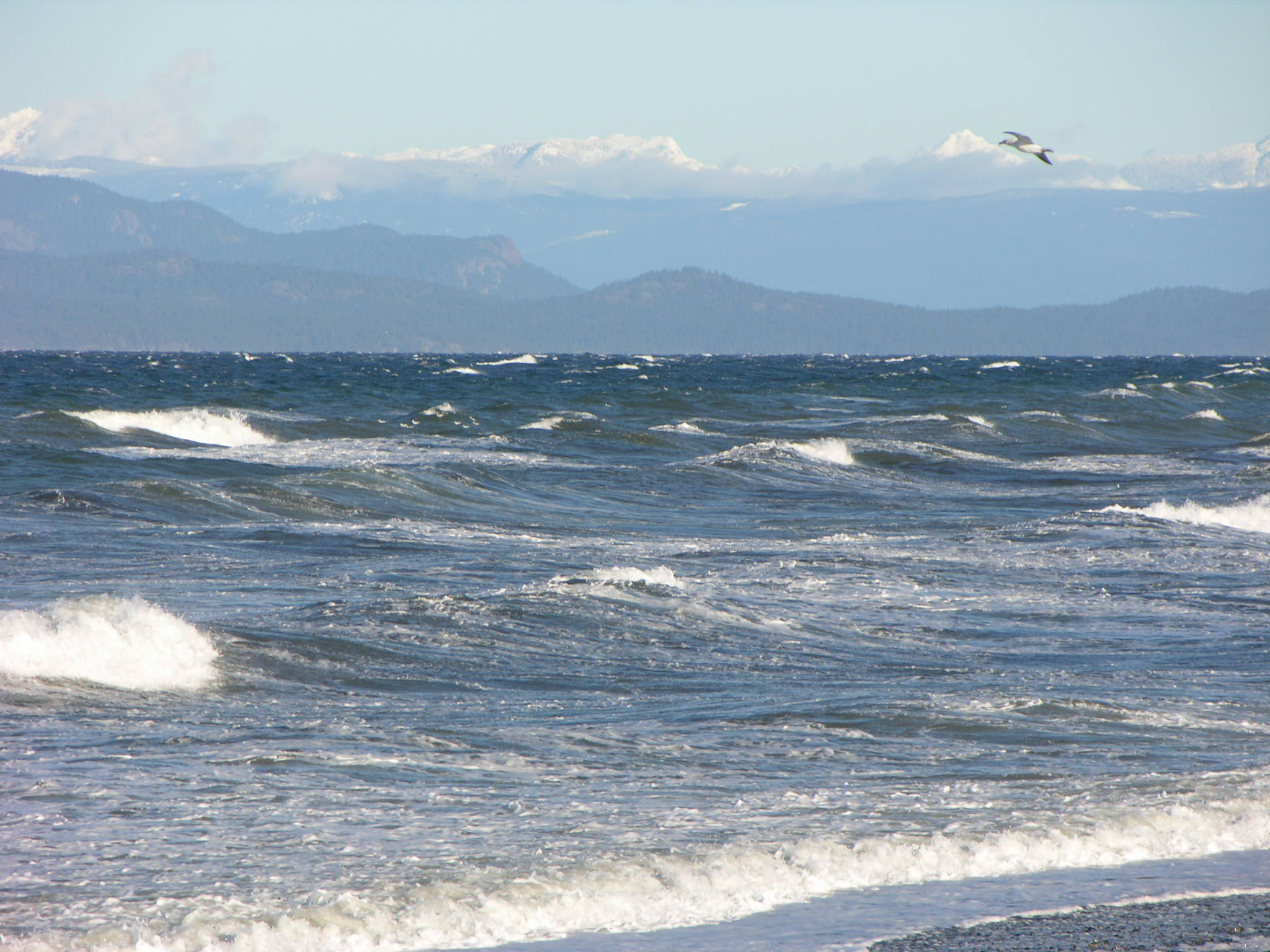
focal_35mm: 280
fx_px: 10273
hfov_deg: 7.1
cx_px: 635
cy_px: 476
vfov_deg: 5.3
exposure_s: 1/270
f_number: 5.3
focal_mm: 71.2
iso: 50
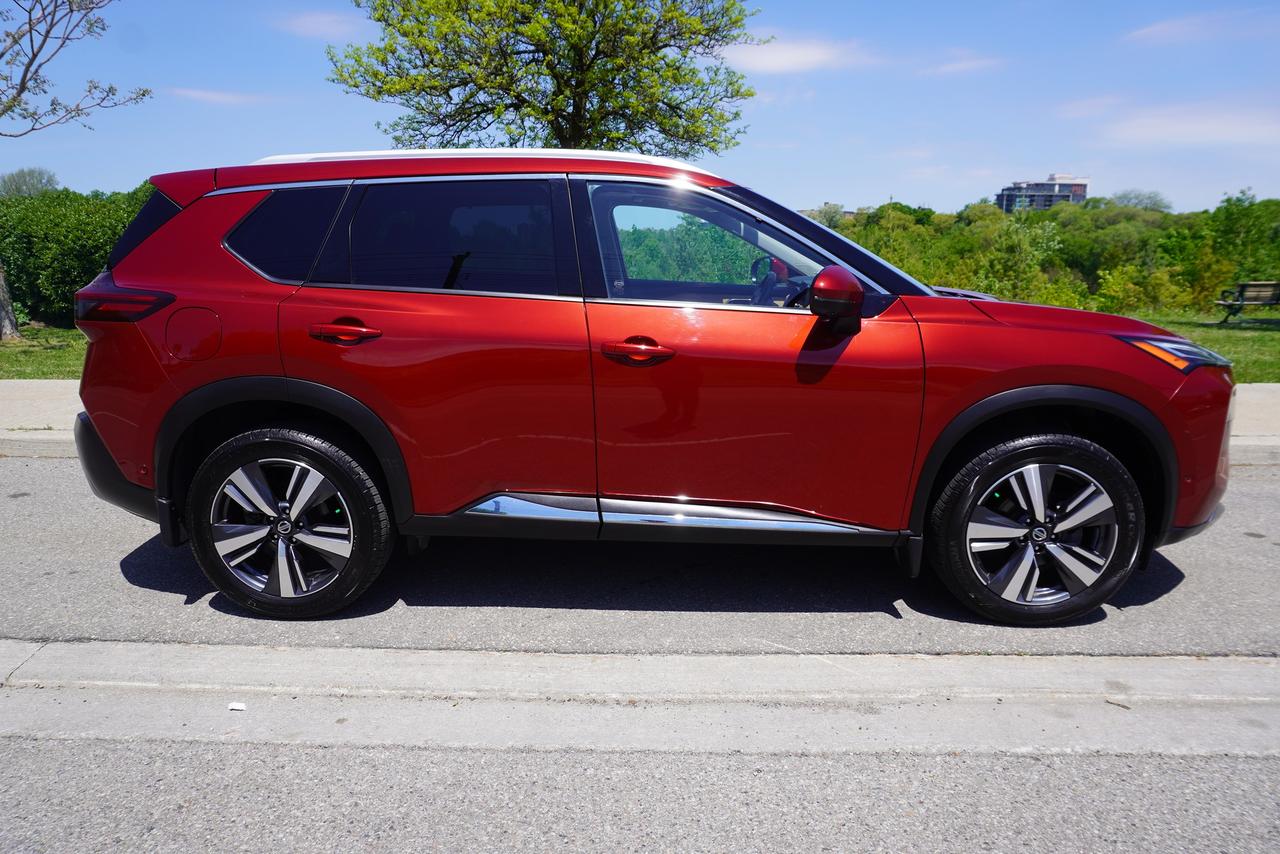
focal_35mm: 24
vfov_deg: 53.2
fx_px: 853
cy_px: 427
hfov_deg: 73.7
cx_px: 640
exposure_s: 1/250
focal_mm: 16
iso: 100
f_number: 8
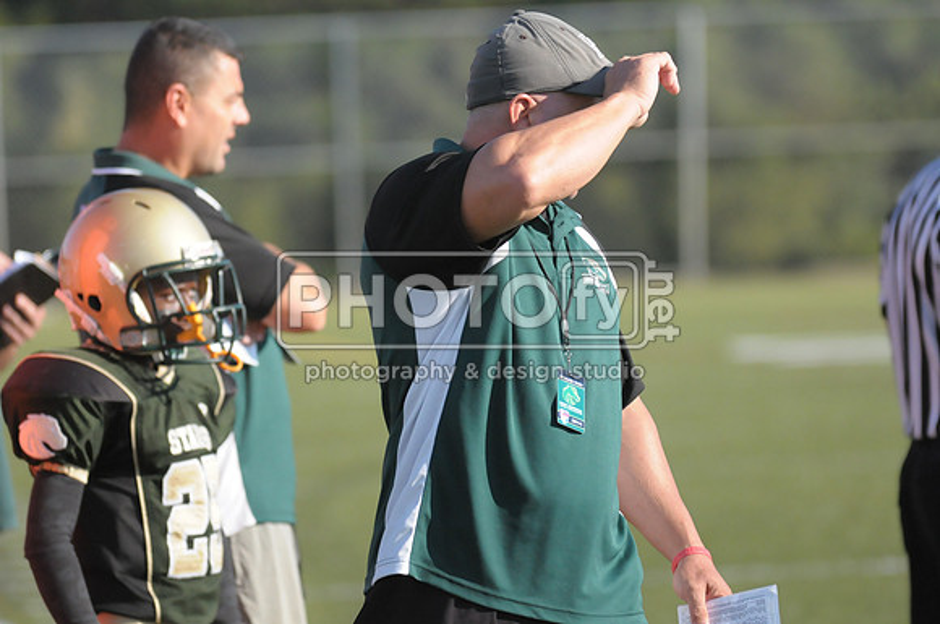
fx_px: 8605
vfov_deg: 4.2
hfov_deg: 6.3
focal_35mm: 330
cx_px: 470
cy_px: 312
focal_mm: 220
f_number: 4
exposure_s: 1/6400
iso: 1600
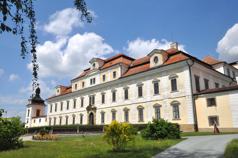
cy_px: 79
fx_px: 198
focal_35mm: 30
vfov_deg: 43.5
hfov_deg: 62.0
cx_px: 119
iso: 2500
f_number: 20
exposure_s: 1/1600
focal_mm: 20
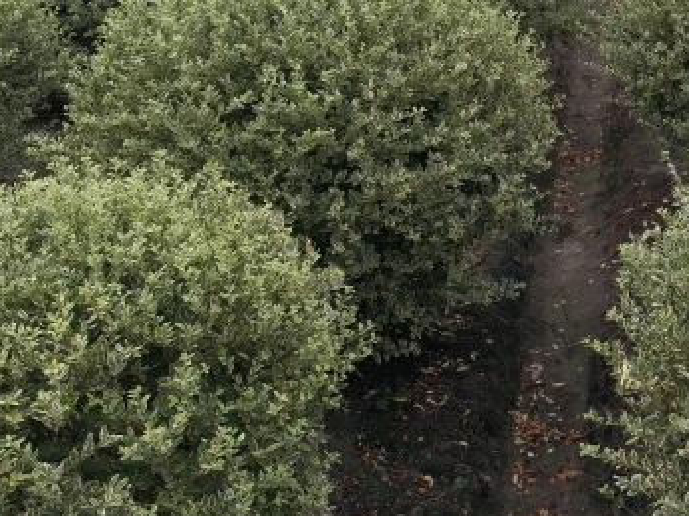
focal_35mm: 60
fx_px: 1194
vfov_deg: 23.9
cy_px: 87
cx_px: 727
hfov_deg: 29.5
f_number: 1.8
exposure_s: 1/872
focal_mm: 4.84
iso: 80
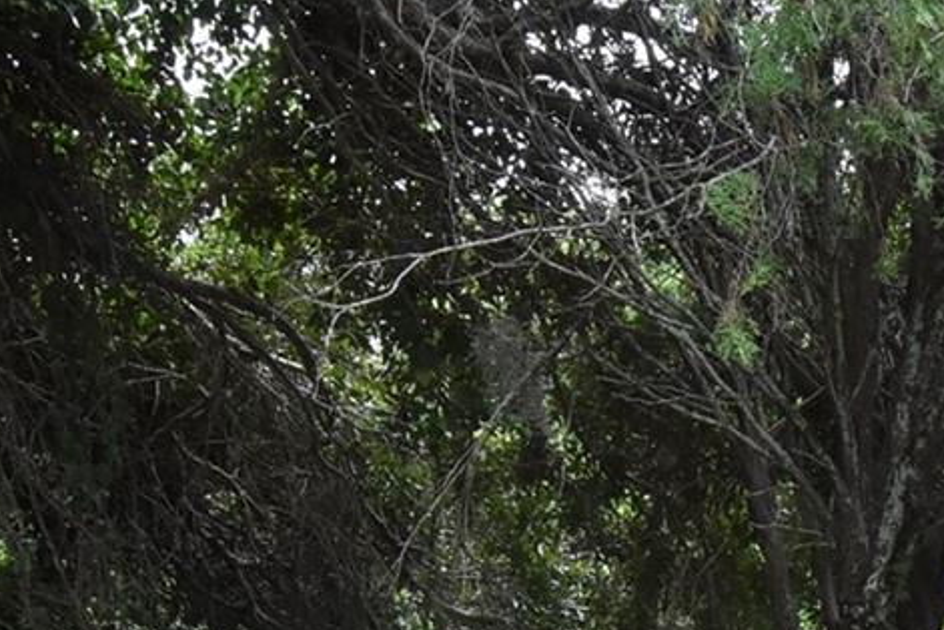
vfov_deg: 22.9
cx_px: 930
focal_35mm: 51
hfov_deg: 35.4
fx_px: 1337
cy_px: 862
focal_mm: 10
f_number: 10
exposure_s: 1/200
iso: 1600
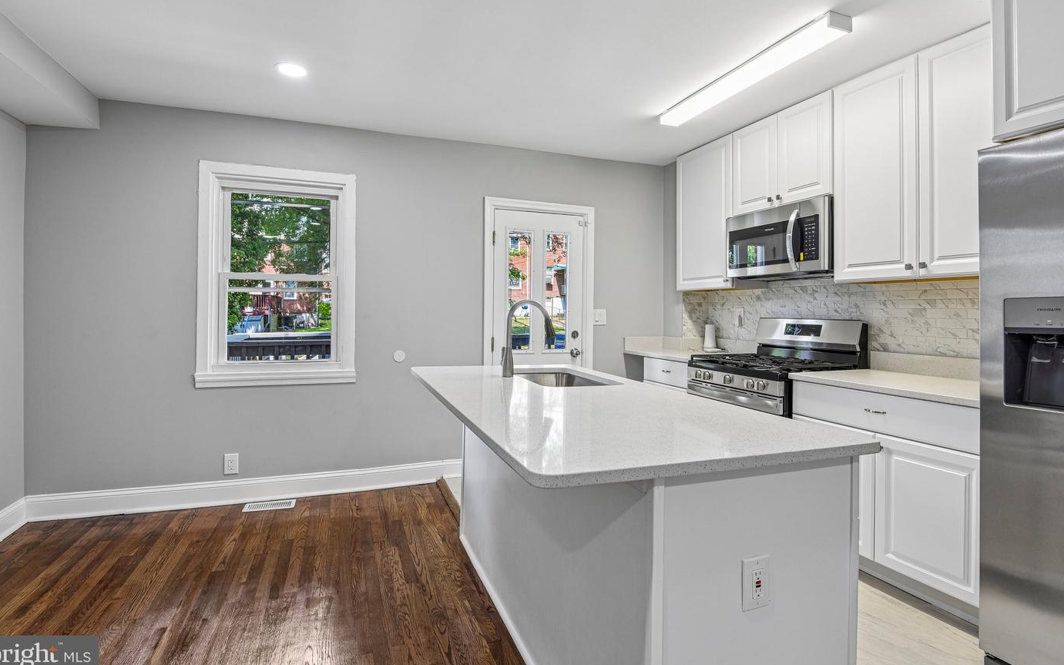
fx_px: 493
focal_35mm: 17
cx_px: 533
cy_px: 305
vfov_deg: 67.9
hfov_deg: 94.4
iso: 400
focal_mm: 16
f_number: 8
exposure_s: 1/30
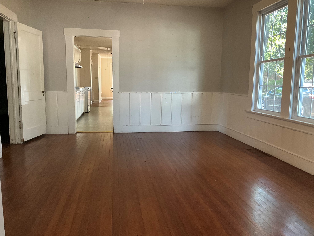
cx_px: 157
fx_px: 263
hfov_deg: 61.7
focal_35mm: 29
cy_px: 118
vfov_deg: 48.2
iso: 125
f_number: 1.8
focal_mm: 3
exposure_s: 1/60
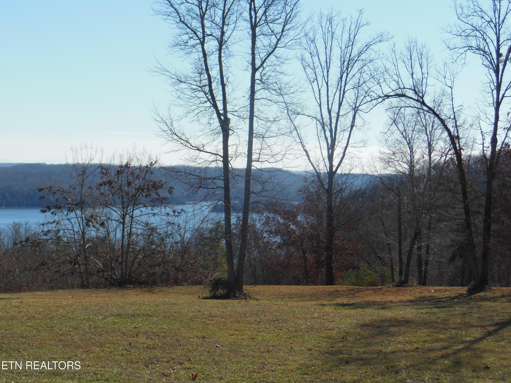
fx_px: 1181
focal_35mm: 80
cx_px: 256
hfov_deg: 24.4
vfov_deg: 18.4
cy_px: 192
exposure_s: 1/640
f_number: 5.4
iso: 125
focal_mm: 14.3
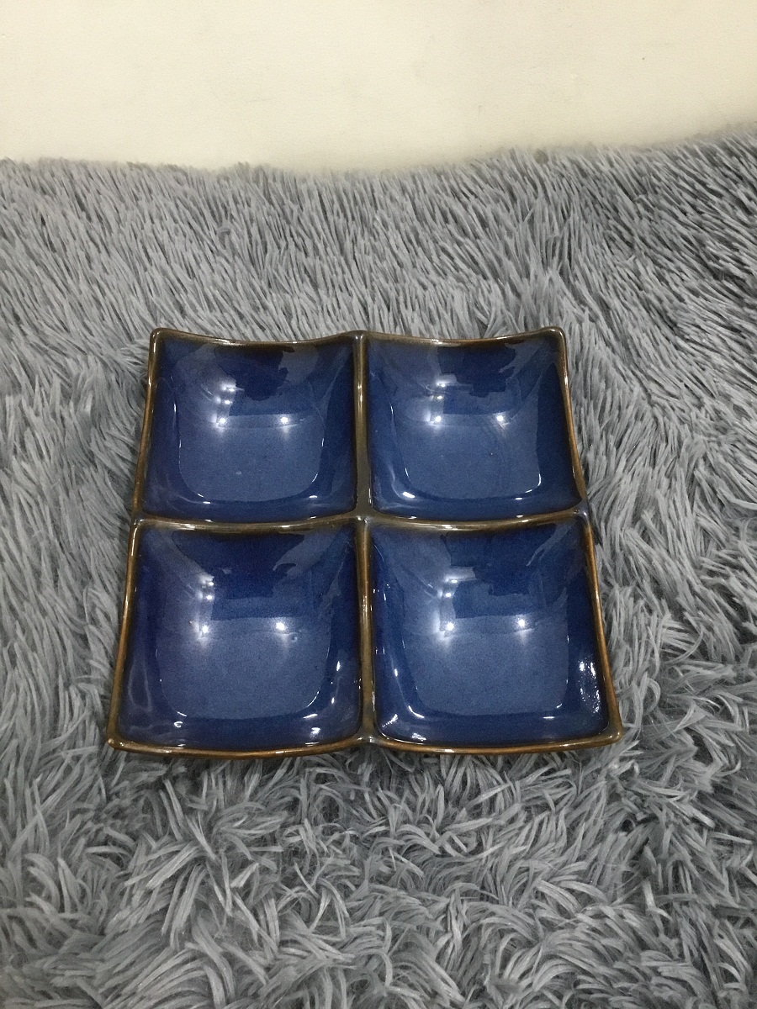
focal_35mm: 31
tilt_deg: -59.2
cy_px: 504
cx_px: 378
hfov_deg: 45.4
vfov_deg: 58.4
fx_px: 904
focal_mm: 3.3
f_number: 2.4
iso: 160
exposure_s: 1/30
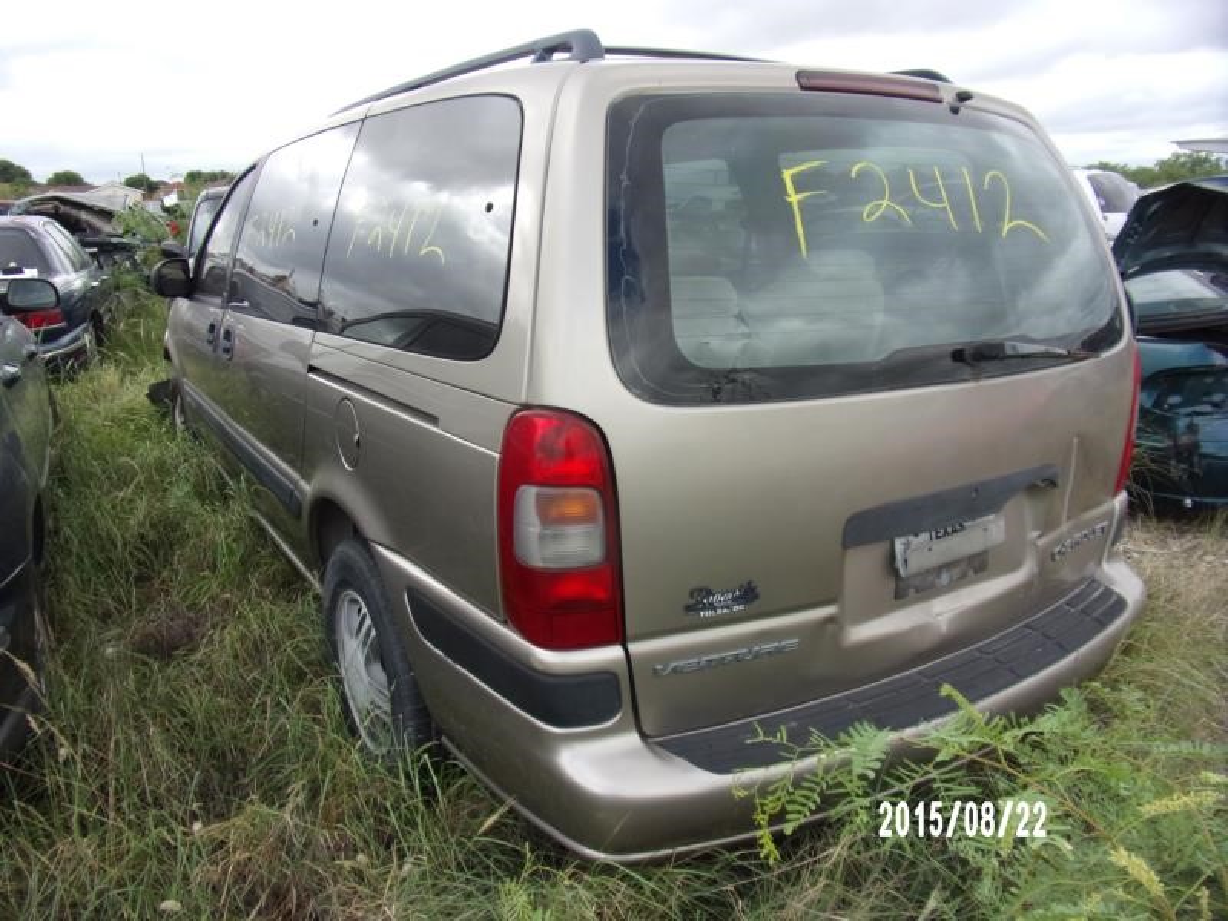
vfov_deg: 56.8
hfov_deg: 71.6
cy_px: 460
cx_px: 614
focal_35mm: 24
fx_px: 851
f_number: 3.3
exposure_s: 1/320
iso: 80
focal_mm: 4.3
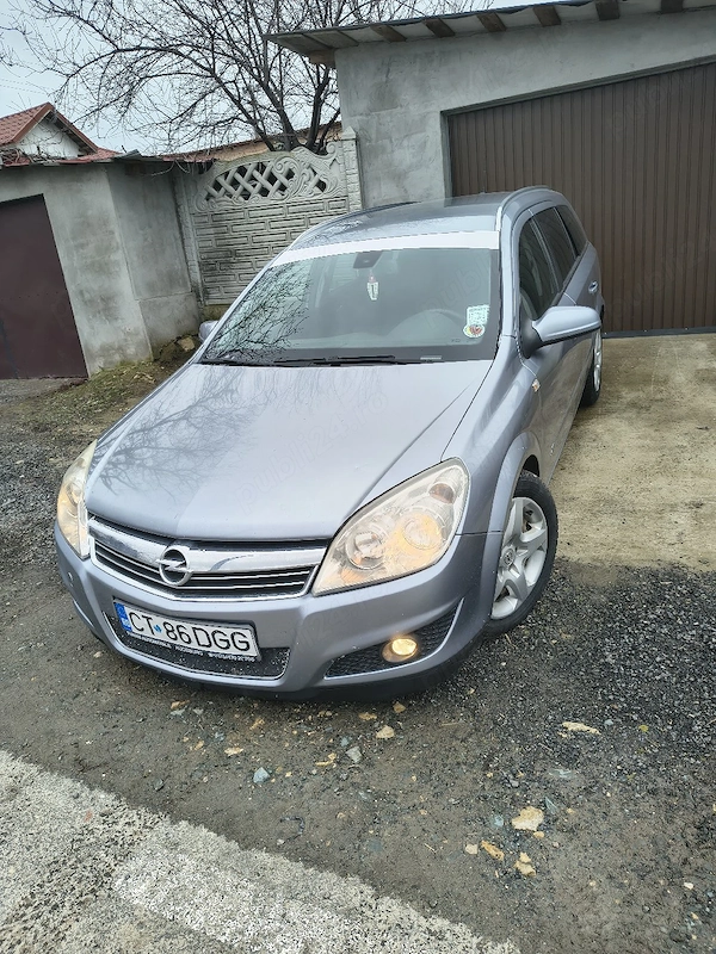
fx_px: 662
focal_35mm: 24
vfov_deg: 71.6
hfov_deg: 56.8
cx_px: 358
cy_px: 477
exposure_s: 1/417
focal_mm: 5.56
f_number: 1.8
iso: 100
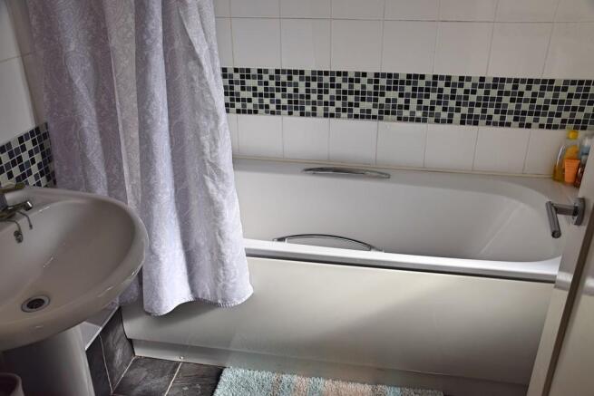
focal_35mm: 33
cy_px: 198
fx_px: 545
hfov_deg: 57.2
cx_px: 297
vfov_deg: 40.0
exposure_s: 1/400
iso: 200
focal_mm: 22
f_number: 7.1
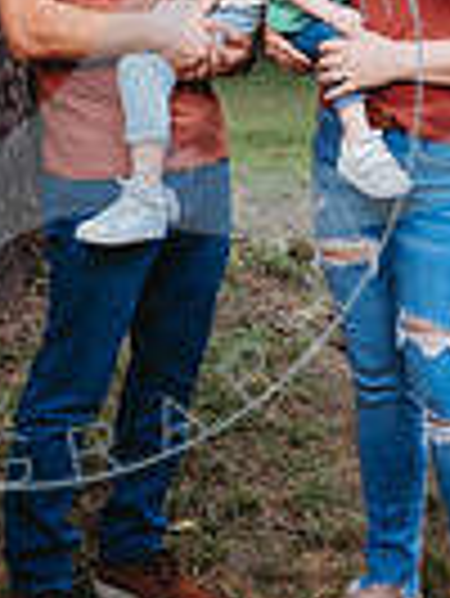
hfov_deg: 16.3
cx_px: 207
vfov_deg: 19.1
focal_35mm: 91
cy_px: -270
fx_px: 1575
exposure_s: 1/200
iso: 250
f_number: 2.8
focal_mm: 28
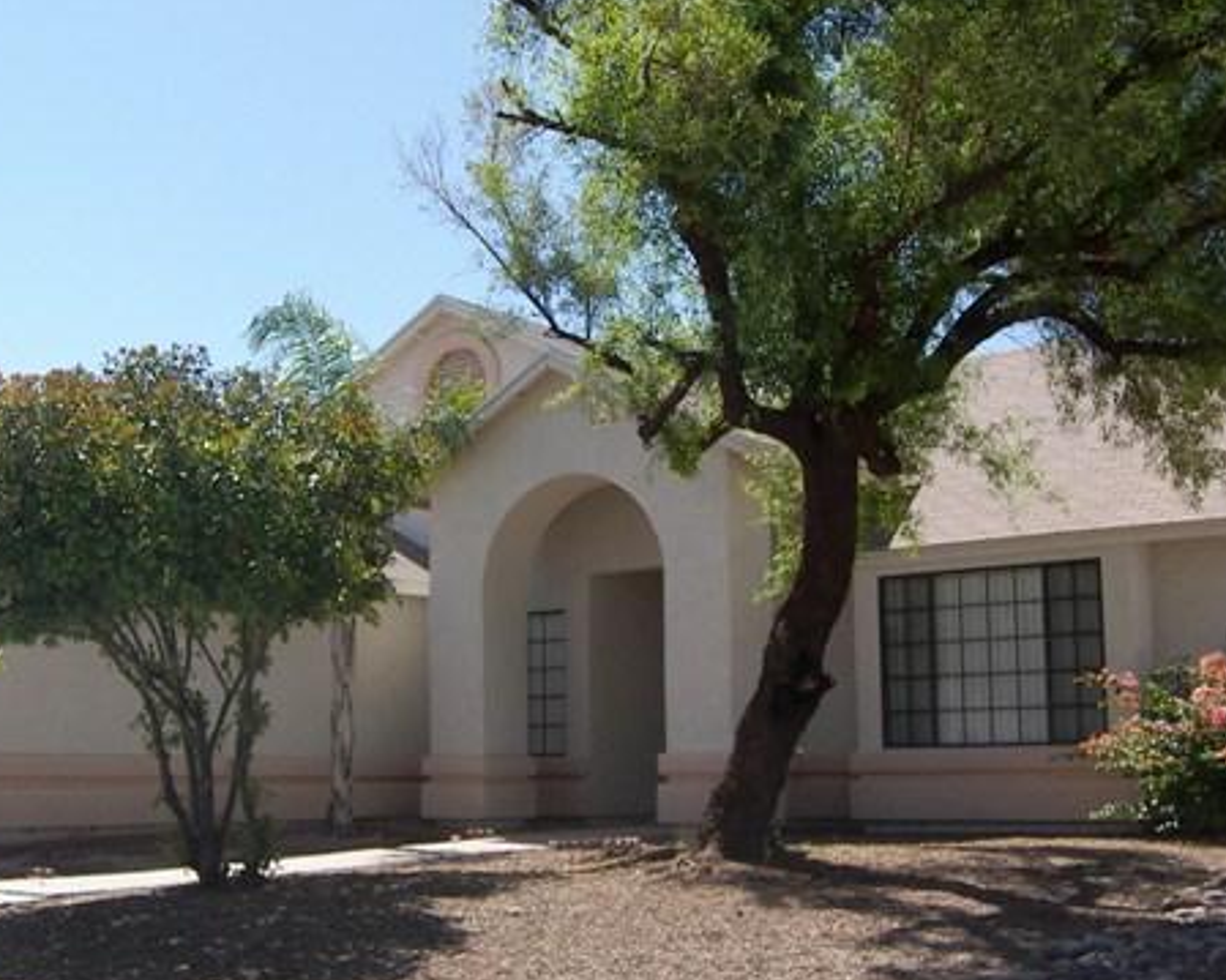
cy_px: 546
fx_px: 1705
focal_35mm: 47
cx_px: 483
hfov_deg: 39.4
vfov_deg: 32.0
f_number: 2.8
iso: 50
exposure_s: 1/800
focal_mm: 5.7
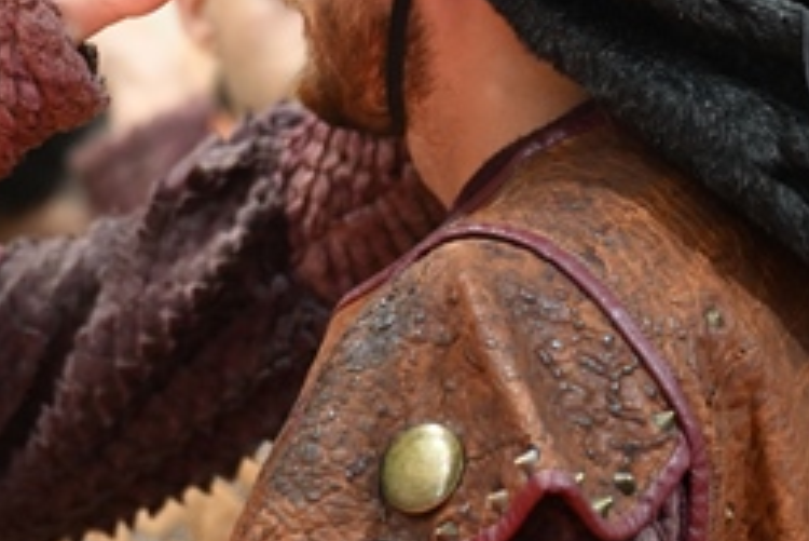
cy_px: 144
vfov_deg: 4.8
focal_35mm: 287
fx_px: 6453
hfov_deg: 7.1
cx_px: -184
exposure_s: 1/250
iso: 2200
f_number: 2.8
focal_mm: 70
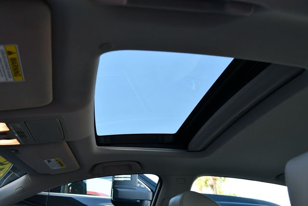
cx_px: 154
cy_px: 103
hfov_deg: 53.1
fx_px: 308
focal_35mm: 36
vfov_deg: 36.9
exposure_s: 1/250
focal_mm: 18
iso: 400
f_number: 4
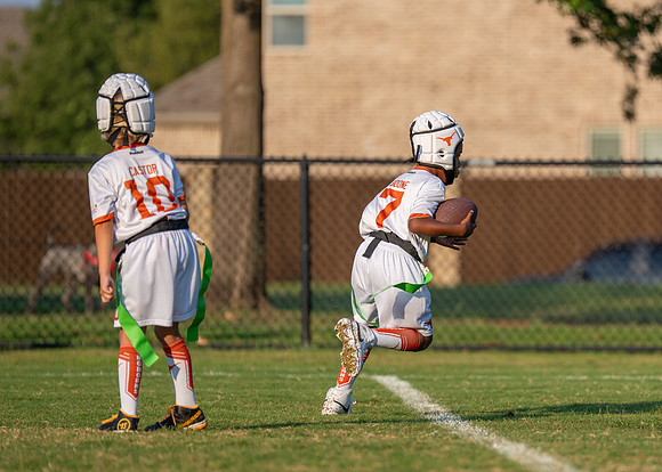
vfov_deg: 4.8
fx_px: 5693
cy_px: 276
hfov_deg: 6.7
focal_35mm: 303
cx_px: 485
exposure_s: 1/3200
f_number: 2.8
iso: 200
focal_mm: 200
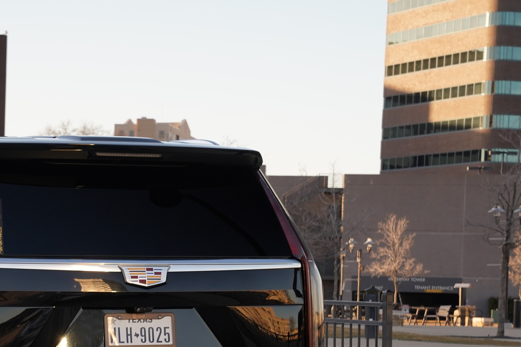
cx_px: 58
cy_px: 331
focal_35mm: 131
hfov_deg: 15.5
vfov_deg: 10.4
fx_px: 1897
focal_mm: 59.5
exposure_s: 1/50
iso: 800
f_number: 7.1
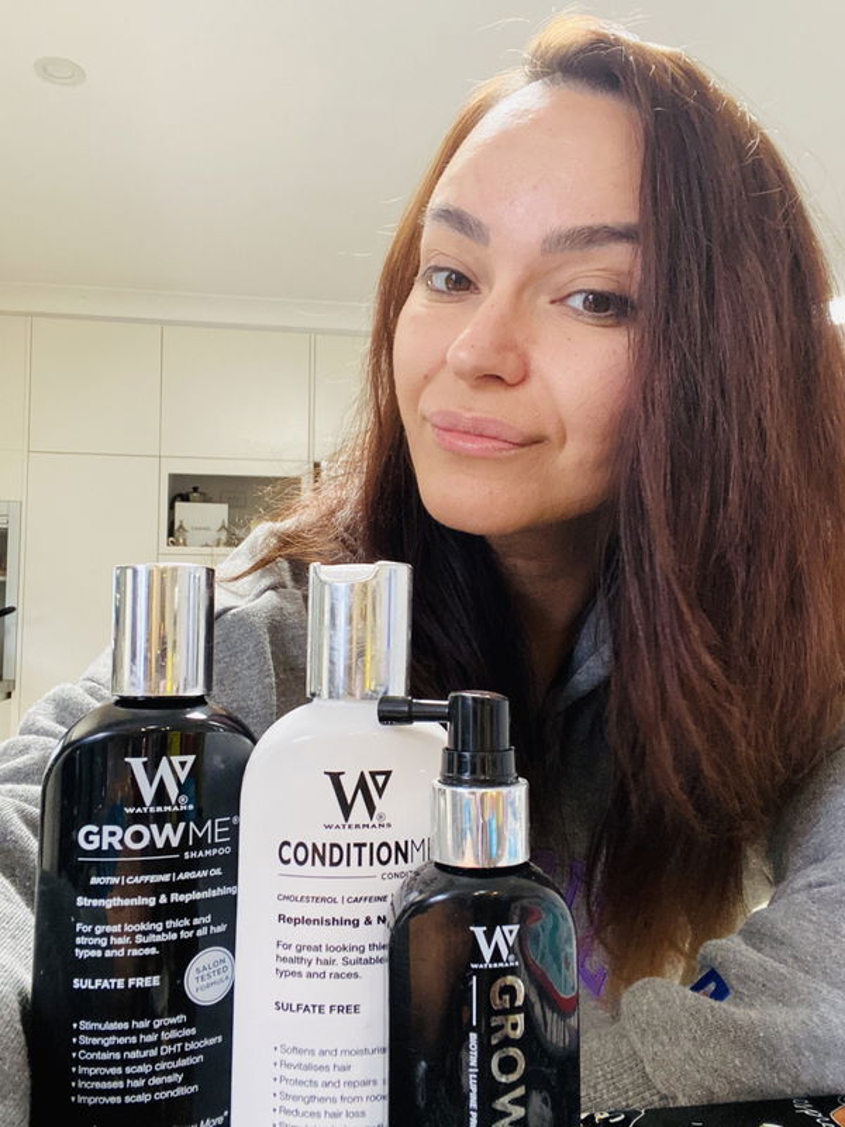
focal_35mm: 30
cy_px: 564
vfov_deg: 60.0
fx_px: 976
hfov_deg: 46.8
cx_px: 422
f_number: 2.2
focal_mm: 2.71
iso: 320
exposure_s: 1/25
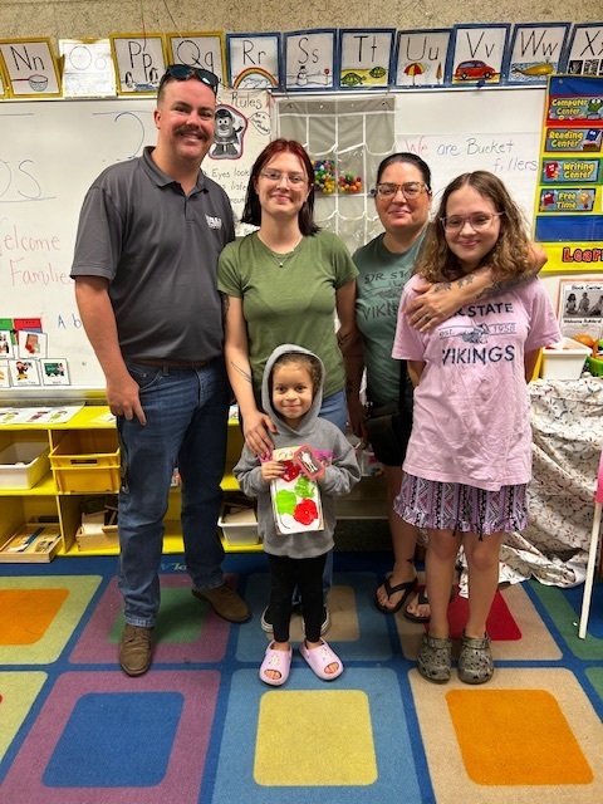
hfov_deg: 53.1
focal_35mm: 26
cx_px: 302
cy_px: 402
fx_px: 604
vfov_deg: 67.3
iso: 80
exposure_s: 1/60
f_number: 1.5
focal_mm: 5.7
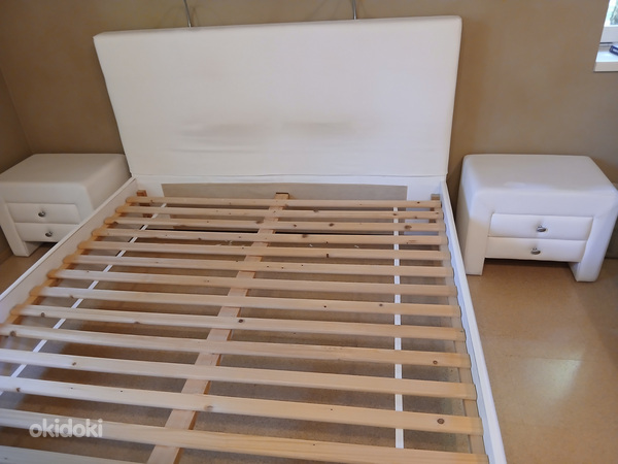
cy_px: 232
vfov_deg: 53.1
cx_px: 309
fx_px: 464
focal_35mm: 26
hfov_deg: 67.3
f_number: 1.8
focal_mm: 3.98
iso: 400
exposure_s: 1/25
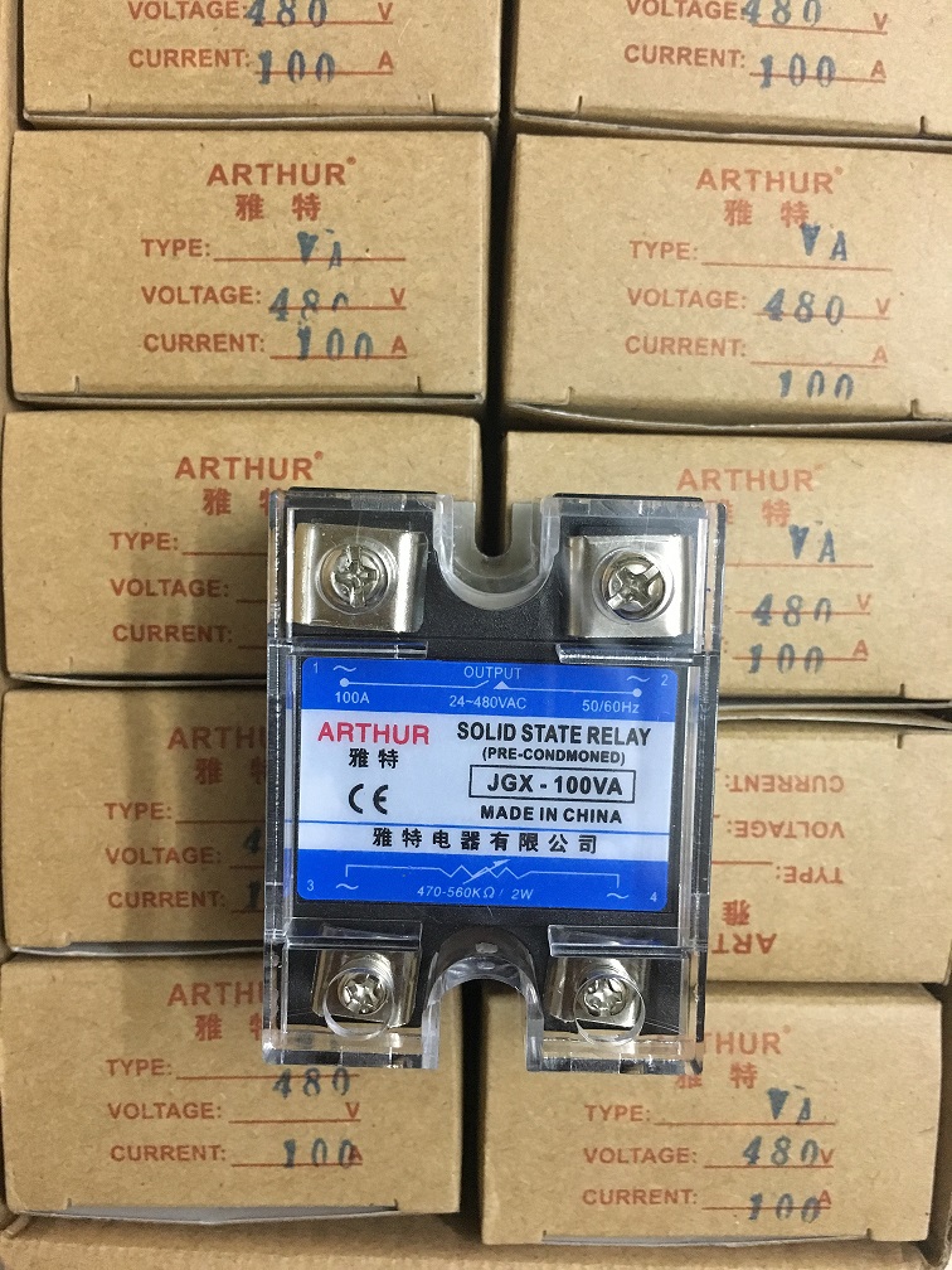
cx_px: 476
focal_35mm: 29
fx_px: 1063
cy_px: 635
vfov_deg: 61.7
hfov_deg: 48.2
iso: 200
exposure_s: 1/17
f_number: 2.2
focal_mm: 4.15
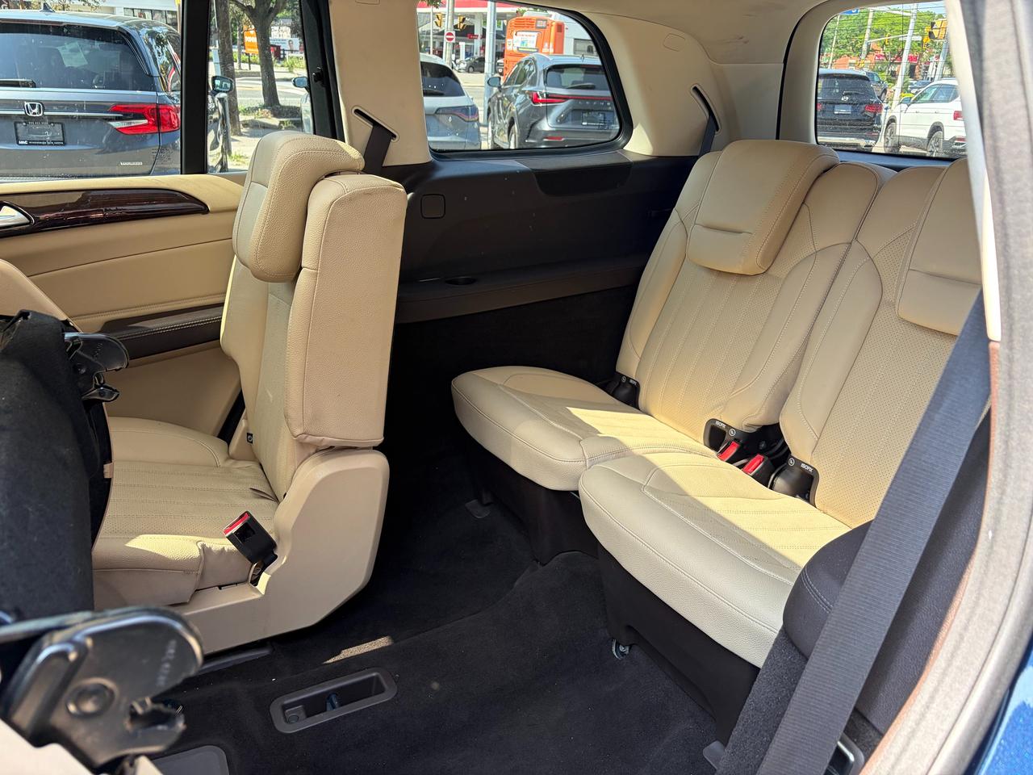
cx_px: 516
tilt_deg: -22.3
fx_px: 776
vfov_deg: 53.1
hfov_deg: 67.3
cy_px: 388
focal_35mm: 26
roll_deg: -2.1
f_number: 1.6
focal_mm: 5.96
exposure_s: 1/125
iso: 64
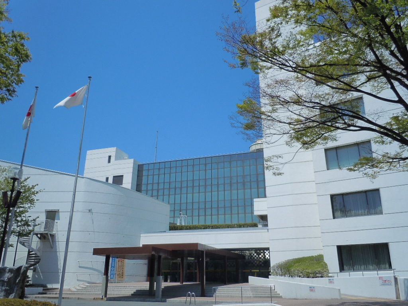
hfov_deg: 63.4
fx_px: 330
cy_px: 153
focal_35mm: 28
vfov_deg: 49.7
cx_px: 204
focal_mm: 5
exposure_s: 1/400
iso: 100
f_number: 7.4
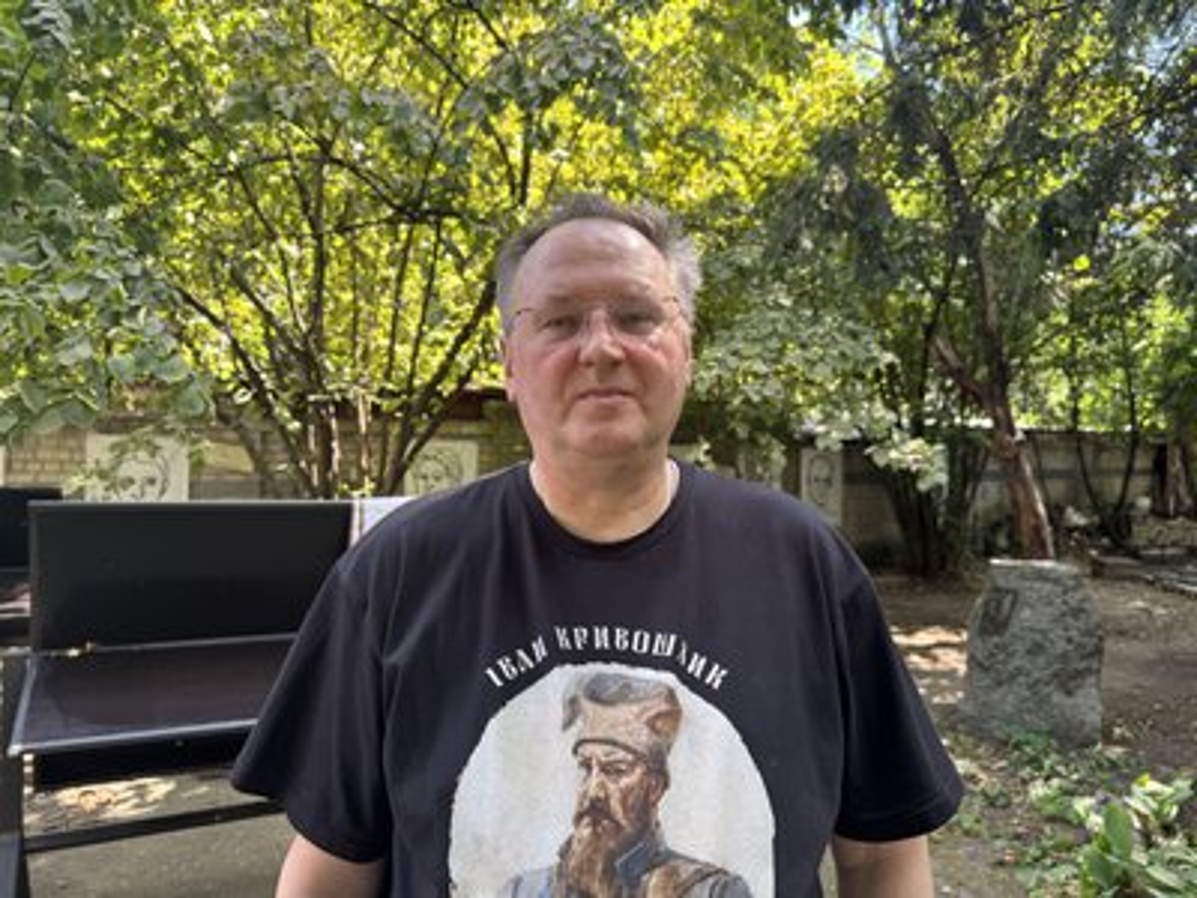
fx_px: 830
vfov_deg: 56.8
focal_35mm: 24
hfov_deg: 71.6
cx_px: 598
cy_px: 449
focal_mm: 6.76
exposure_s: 1/157
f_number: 1.78
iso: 64
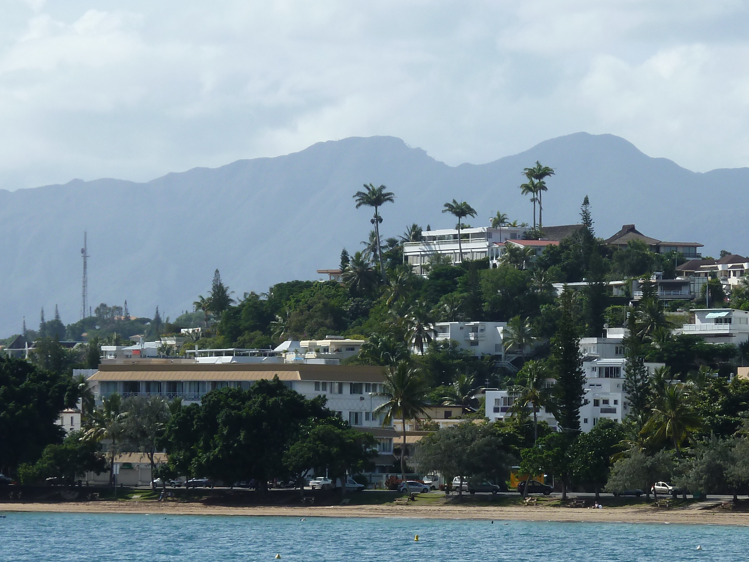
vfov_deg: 5.8
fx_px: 5539
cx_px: 492
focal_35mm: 256
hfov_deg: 7.7
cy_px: 397
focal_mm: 25.9
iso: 80
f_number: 5.6
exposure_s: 1/400
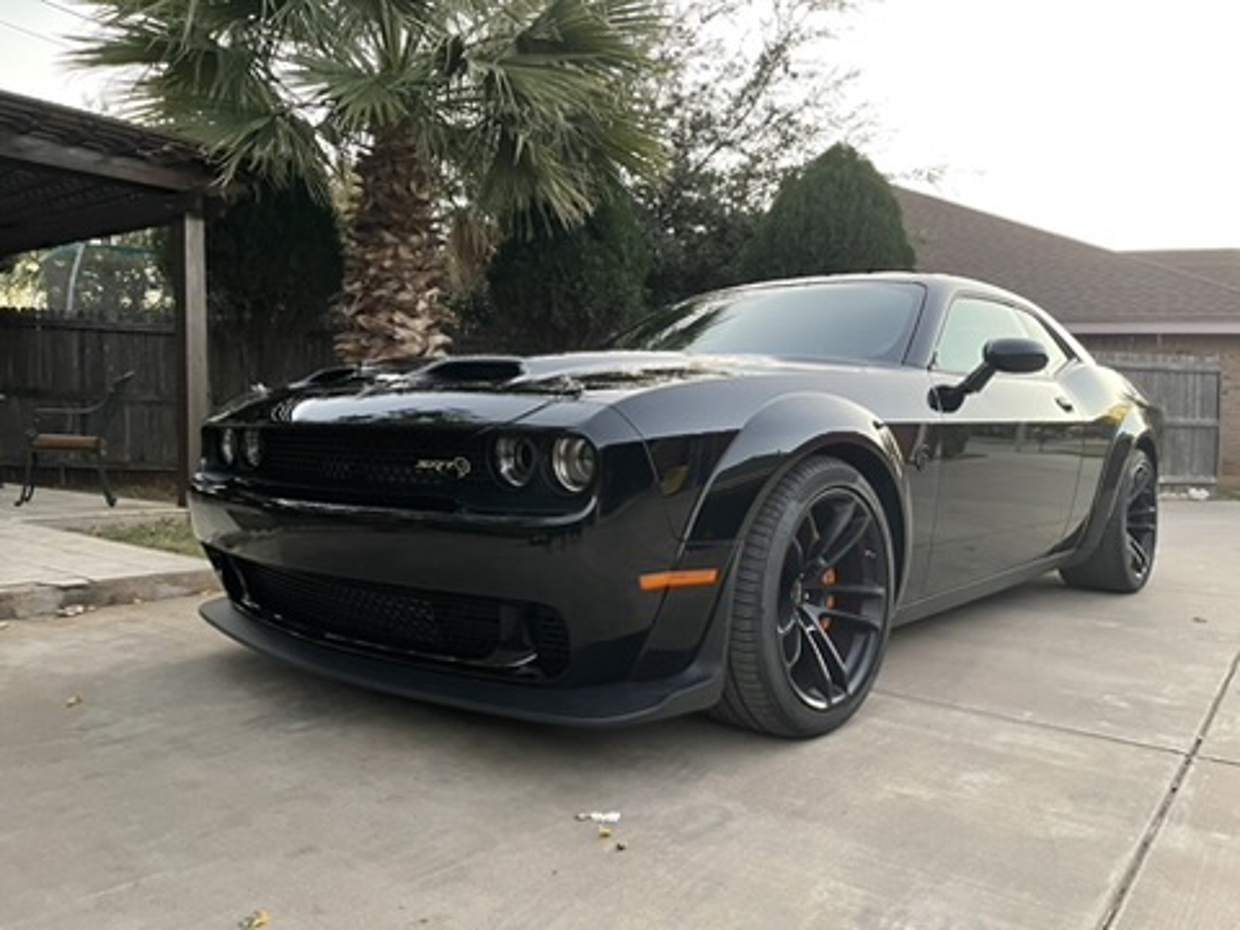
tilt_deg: -2.6
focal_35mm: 26
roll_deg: -1.3
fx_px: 931
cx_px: 620
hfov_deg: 67.3
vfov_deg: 53.1
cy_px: 465
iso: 500
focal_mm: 5.1
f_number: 1.6
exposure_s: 1/44
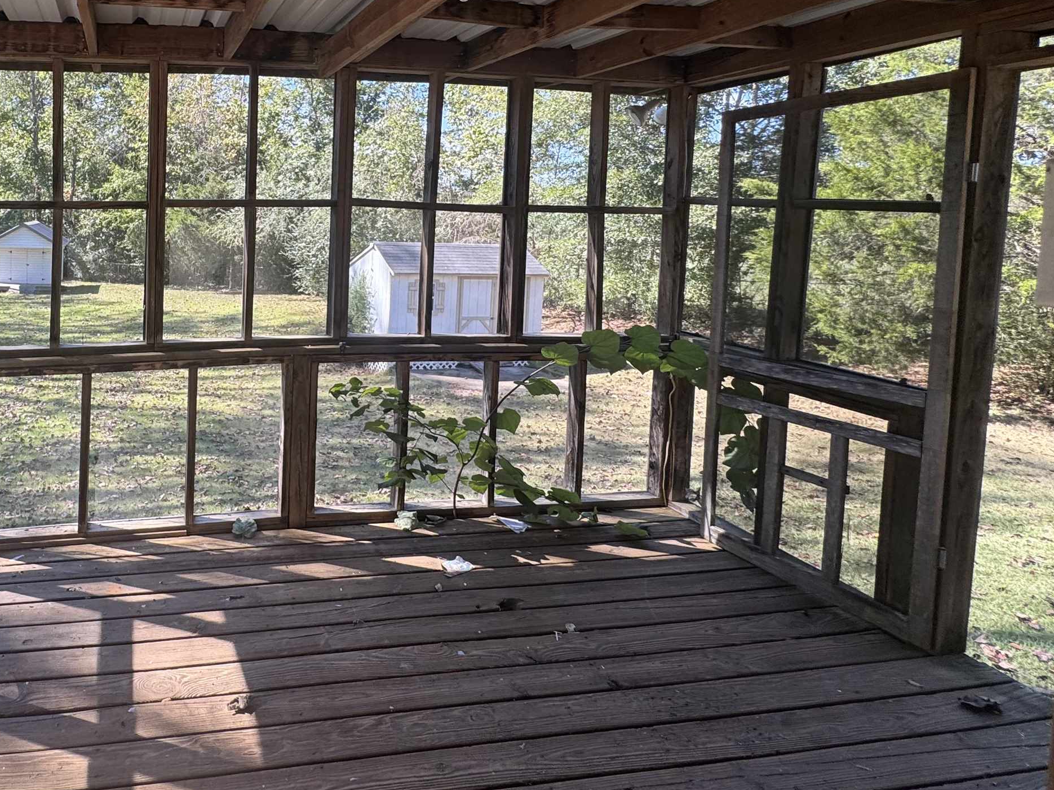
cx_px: 235
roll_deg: -1.7
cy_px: 246
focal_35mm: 23
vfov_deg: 57.2
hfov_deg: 68.0
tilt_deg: -3.7
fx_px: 700
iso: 40
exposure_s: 1/198
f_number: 2.2
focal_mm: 2.22
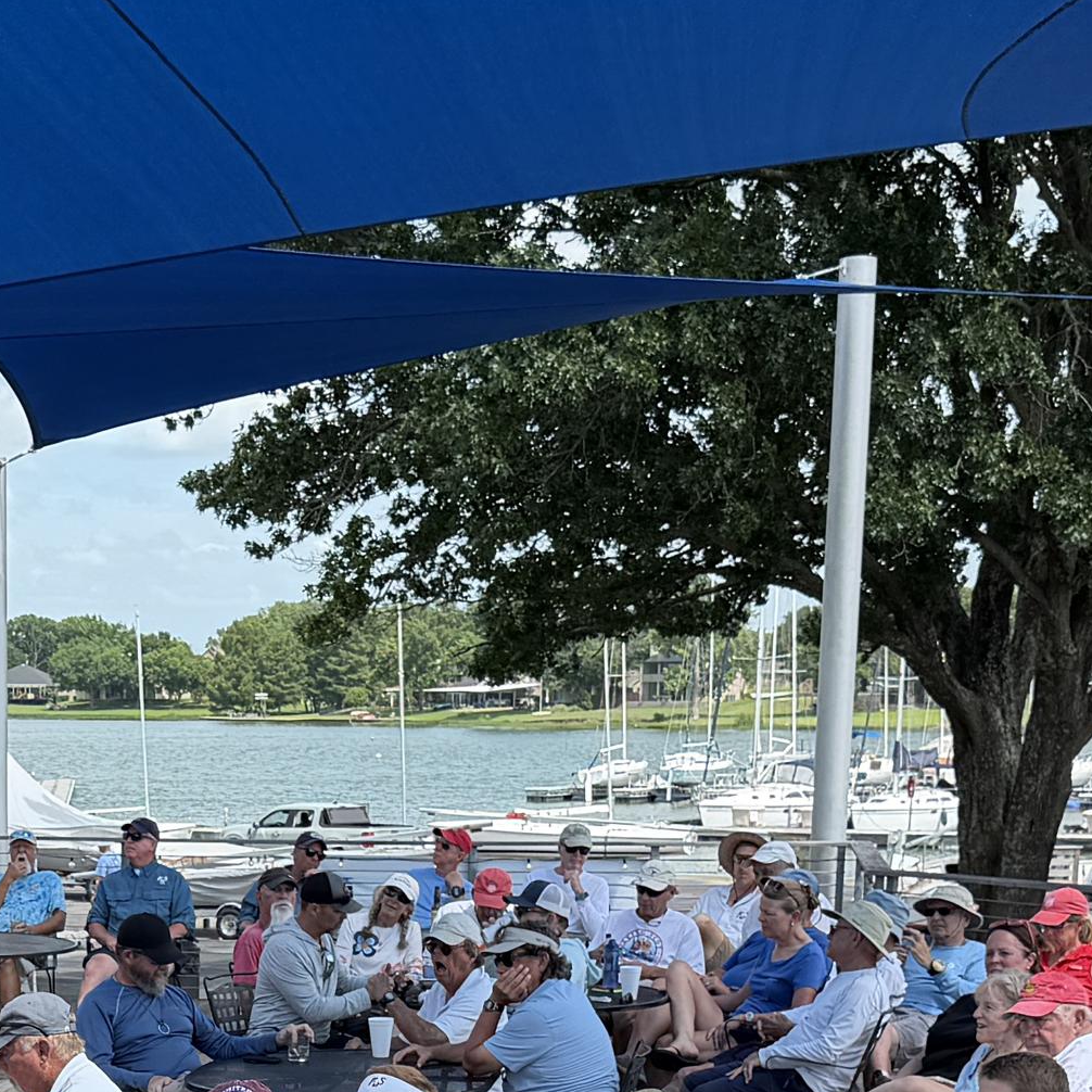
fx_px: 2891
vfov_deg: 20.3
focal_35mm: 81
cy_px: 1241
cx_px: 149
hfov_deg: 21.0
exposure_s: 1/2611
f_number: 1.78
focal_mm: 6.76
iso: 80
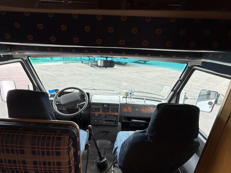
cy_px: 104
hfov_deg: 78.8
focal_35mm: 21
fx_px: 140
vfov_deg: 62.8
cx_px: 106
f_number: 2.2
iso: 50
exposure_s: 1/207
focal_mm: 2.22
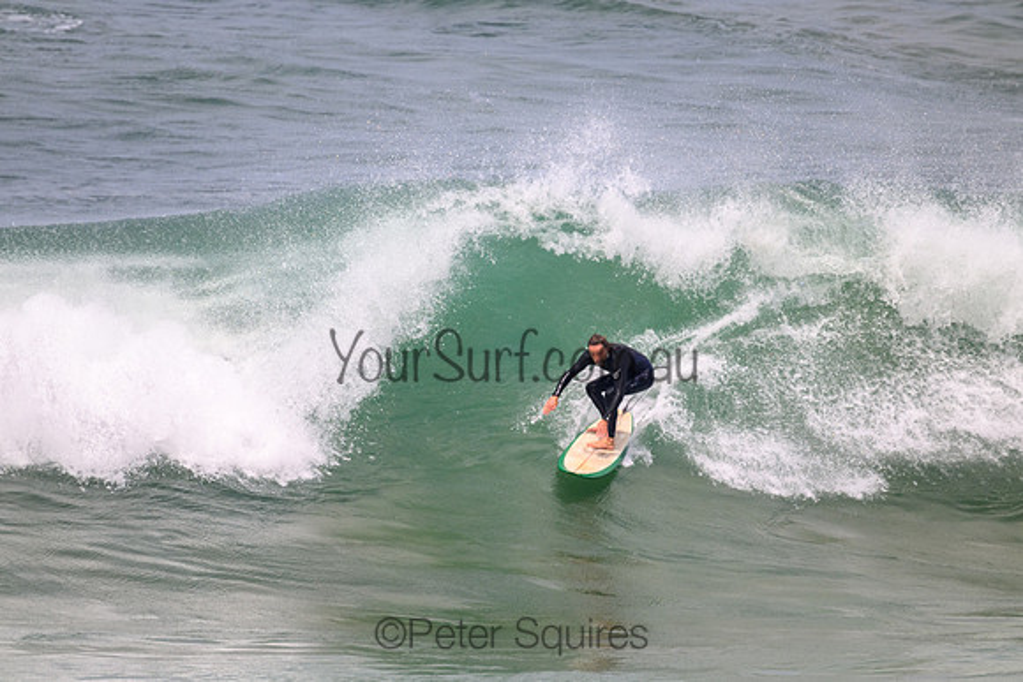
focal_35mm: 800
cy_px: 341
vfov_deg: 1.7
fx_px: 22738
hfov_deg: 2.6
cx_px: 512
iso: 1100
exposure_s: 1/2000
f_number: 11
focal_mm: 800
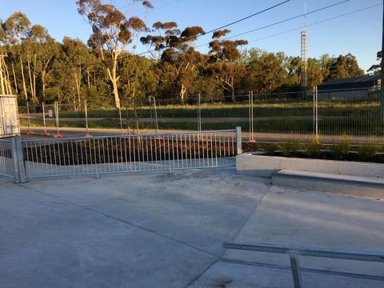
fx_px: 322
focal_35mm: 29
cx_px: 192
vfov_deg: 48.2
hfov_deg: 61.7
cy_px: 144
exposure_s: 1/542
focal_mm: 4.15
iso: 32
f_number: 2.2
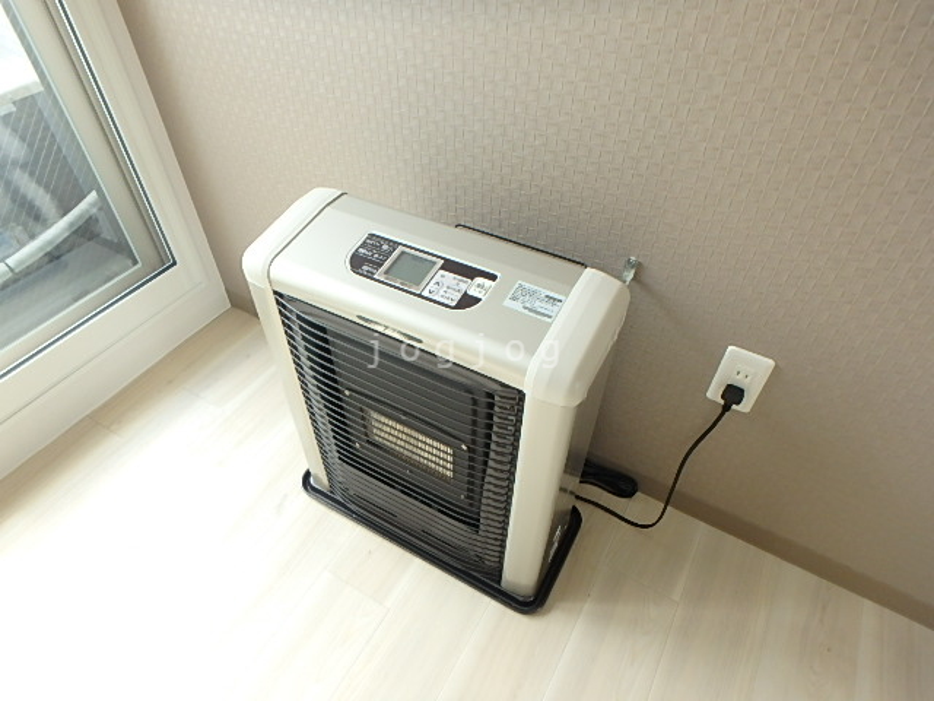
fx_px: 567
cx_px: 467
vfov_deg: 63.4
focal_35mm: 21
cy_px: 350
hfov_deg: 79.0
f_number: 3.5
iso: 200
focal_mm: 3.7
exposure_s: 1/30
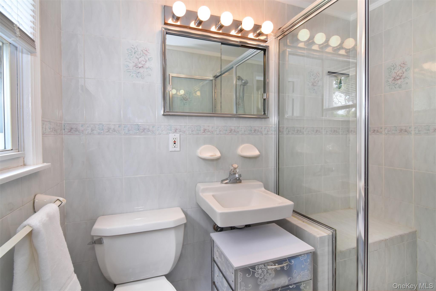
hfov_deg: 95.0
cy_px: 146
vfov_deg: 72.0
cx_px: 218
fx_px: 200
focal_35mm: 16
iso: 640
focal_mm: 11
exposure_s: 1/60
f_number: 10
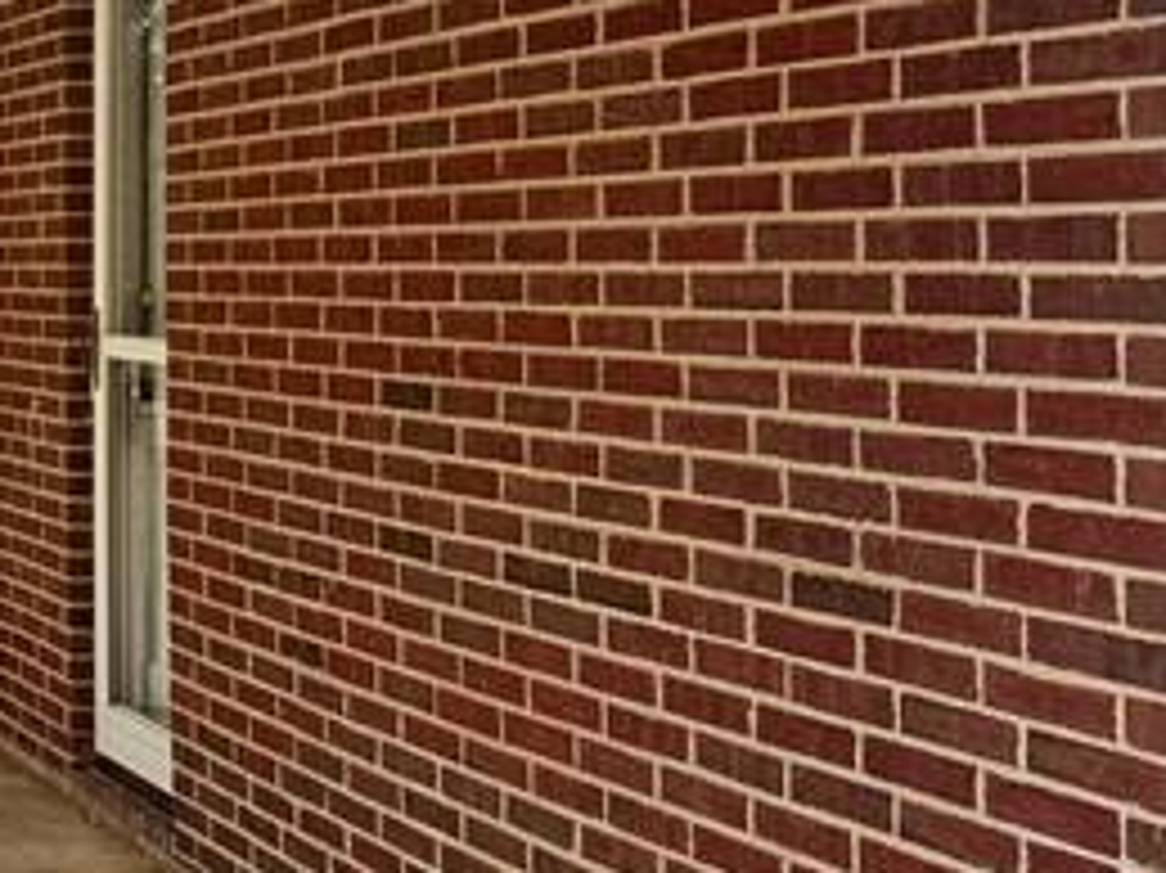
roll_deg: +1.1
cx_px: -662
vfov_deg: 15.5
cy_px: 284
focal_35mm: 95
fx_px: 3198
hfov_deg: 18.1
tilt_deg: -1.7
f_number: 1.78
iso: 80
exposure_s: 1/2801
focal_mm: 6.76
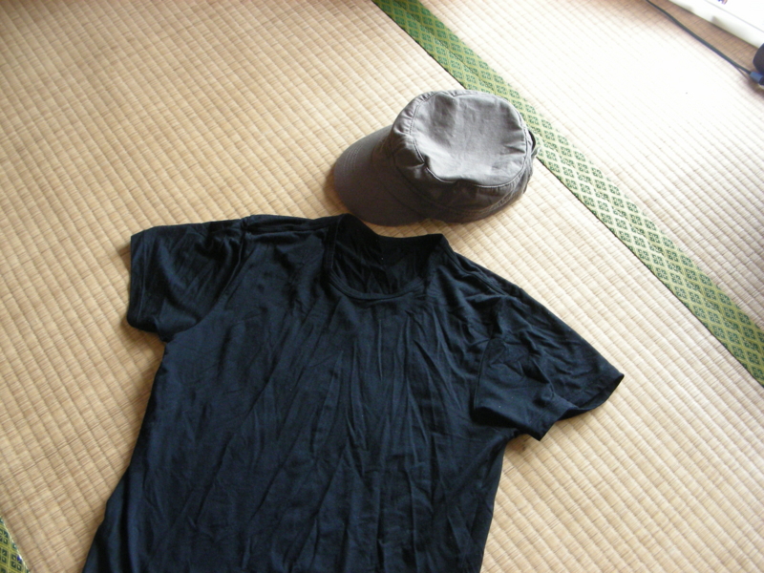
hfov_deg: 49.0
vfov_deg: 37.7
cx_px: 382
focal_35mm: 38
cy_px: 286
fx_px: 839
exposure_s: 1/22.4
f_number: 3.5
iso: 200
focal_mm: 6.3
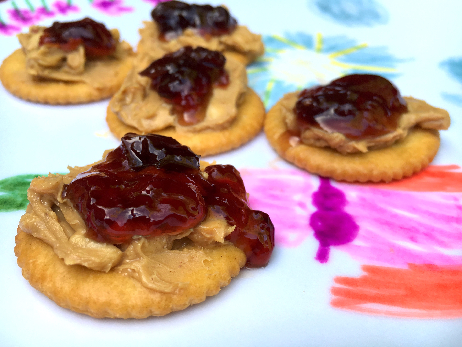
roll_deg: -0.9
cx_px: 231
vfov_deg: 48.2
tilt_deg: -37.8
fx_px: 387
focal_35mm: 29
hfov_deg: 61.7
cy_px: 174
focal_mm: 4.15
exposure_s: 1/124
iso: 25
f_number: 2.2
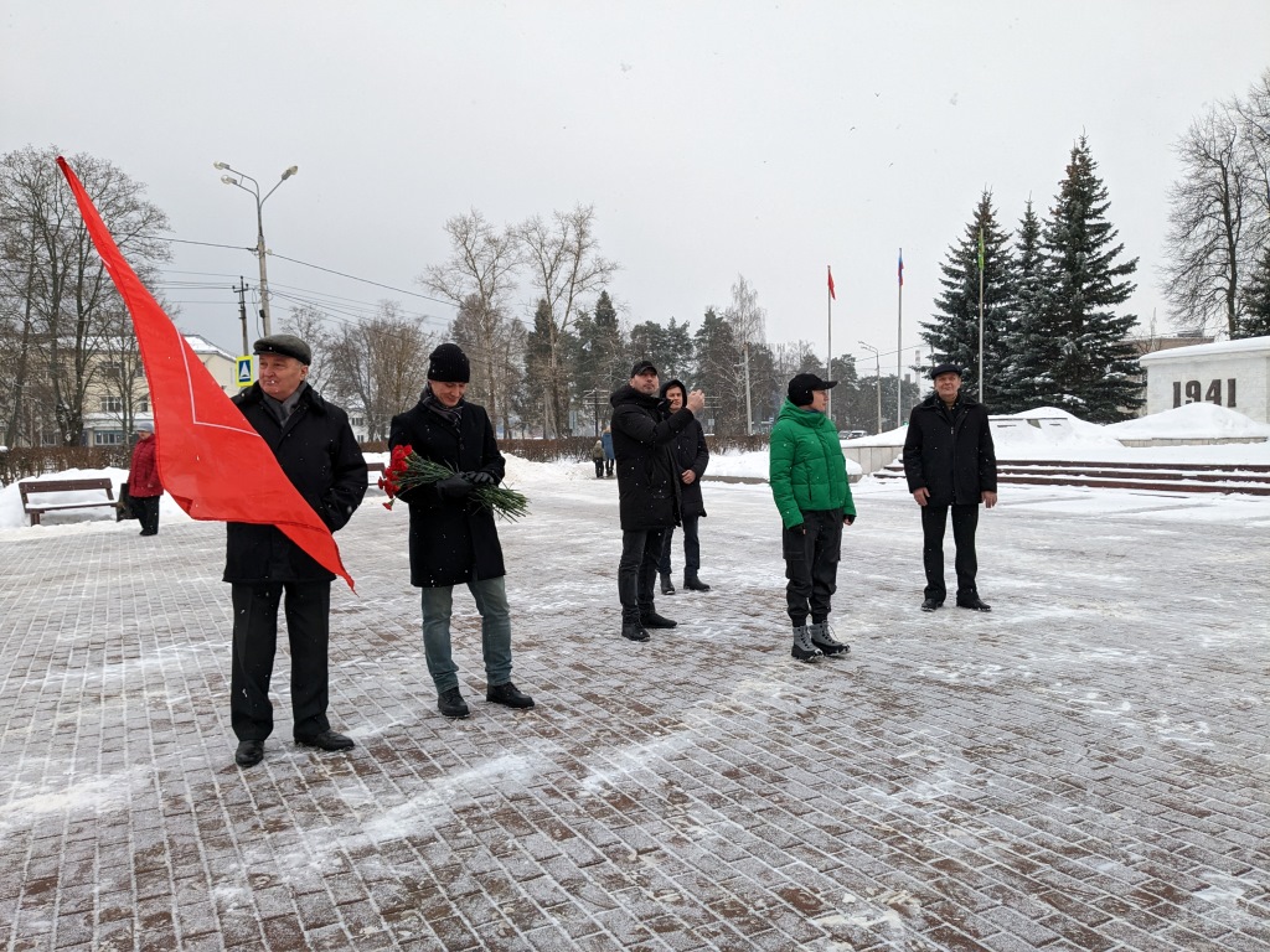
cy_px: 476
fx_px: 991
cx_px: 635
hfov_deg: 65.3
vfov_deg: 51.4
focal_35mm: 27
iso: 82
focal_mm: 4.38
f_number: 1.73
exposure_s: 1/1017
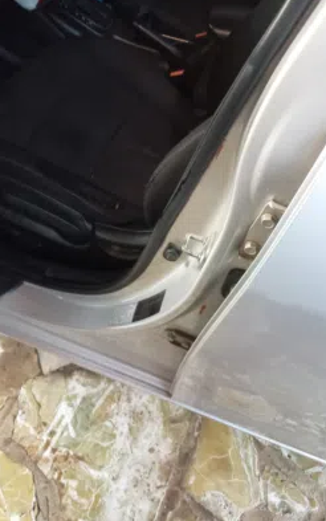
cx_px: 162
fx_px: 383
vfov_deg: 68.4
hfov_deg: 46.1
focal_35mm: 27
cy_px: 258
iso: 2234
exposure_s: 1/50
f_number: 1.8
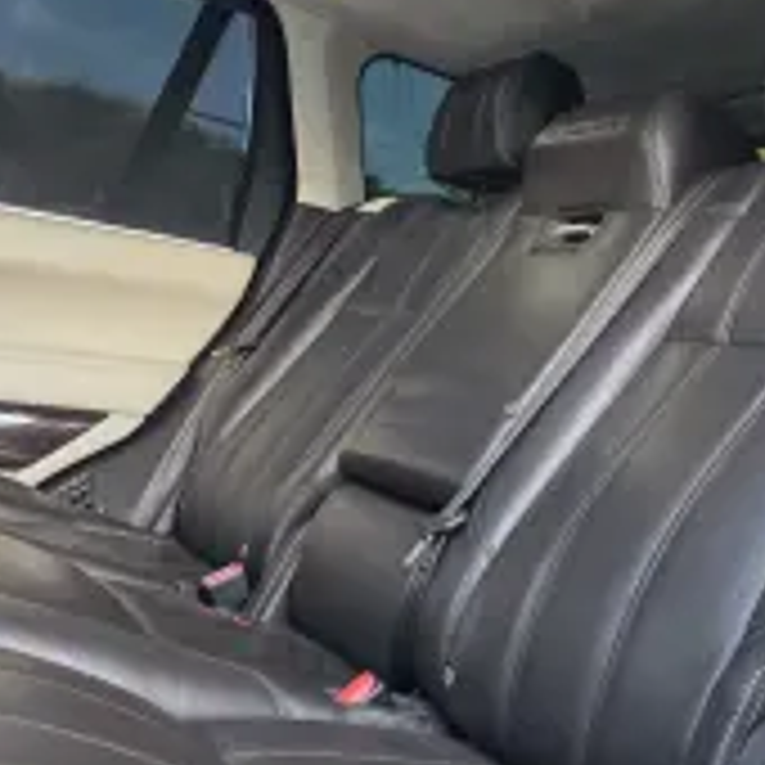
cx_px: 576
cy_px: 180
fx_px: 1075
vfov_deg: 38.1
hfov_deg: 38.2
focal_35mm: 43
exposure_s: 1/100
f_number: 1.7
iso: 250
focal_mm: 6.25
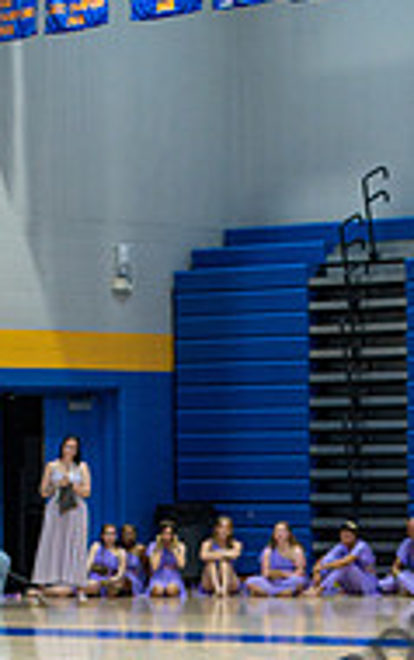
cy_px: 747
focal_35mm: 169
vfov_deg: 12.2
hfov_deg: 7.8
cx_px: 285
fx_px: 3046
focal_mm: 70
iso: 4000
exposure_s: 1/500
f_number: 4
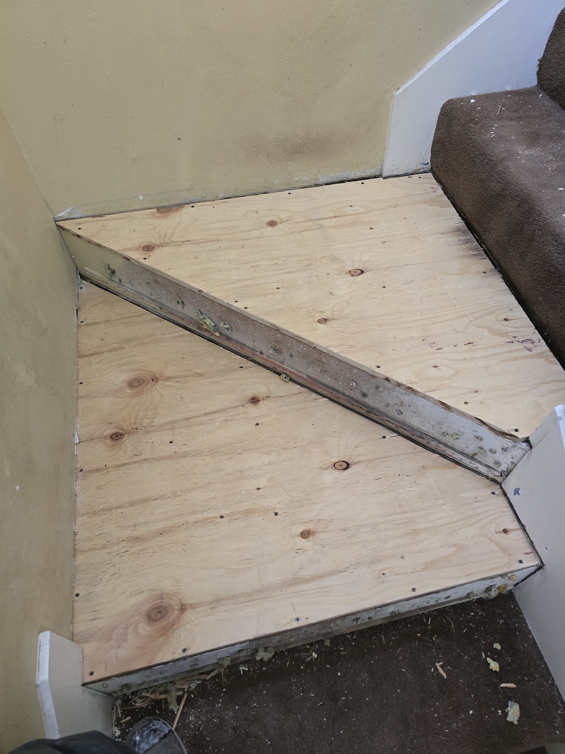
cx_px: 282
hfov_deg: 58.9
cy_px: 377
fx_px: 501
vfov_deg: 73.9
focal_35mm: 23
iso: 1000
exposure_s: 1/120
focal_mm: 6.3
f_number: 1.7
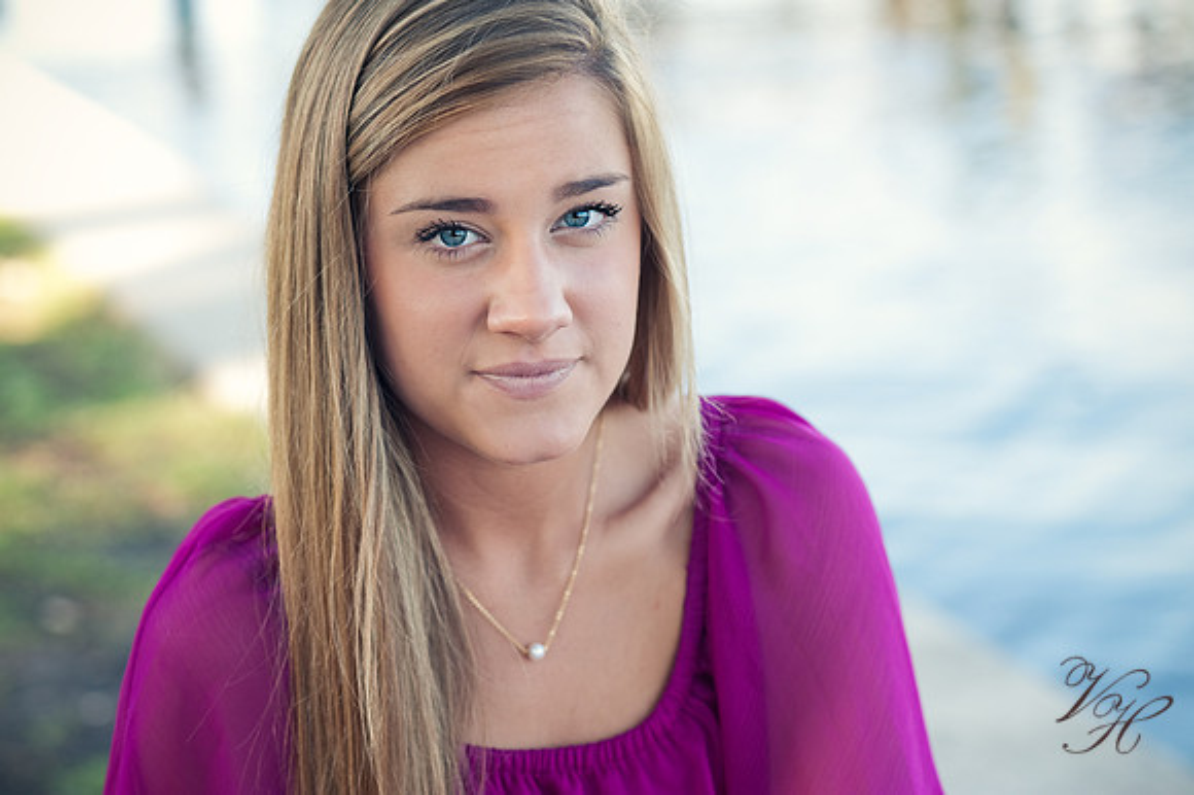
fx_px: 2817
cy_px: 398
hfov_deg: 23.9
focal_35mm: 85
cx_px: 597
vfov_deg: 16.1
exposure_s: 1/250
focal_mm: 85
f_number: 4
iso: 250
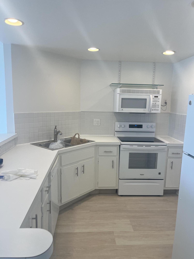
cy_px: 130
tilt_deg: -11.7
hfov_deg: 53.1
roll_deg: -1.2
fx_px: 194
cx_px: 97
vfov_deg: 67.3
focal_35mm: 26
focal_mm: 5.1
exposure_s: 1/120
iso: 64
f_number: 1.6
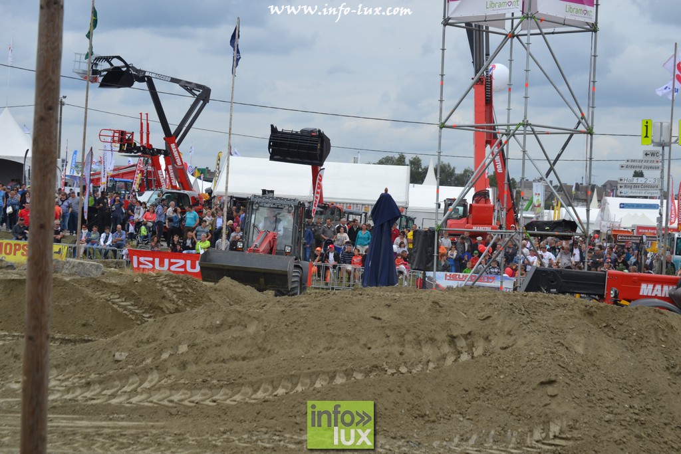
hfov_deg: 24.6
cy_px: 227
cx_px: 340
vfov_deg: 16.6
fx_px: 1561
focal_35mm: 82
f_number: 9
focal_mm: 55
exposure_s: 1/320
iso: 100
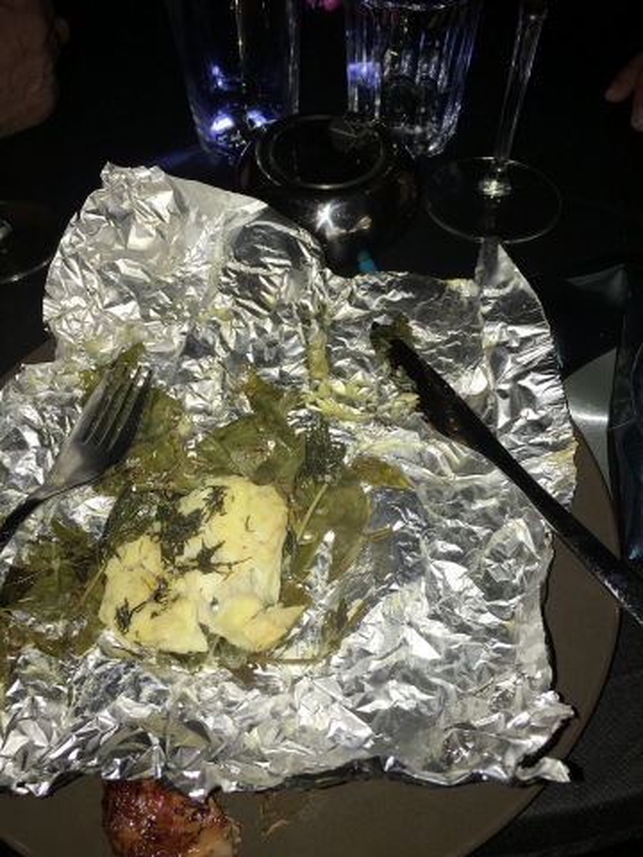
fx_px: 718
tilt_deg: -52.7
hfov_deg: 48.2
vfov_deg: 61.7
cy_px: 428
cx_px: 322
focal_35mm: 29
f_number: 2.2
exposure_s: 1/42
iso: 25
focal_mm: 4.15
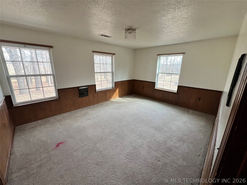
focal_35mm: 13
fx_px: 93
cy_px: 92
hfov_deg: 106.2
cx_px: 124
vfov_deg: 89.9
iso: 80
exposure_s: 1/120
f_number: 1.8
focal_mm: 1.57
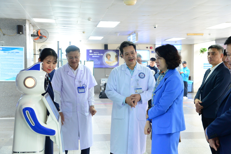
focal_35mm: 46
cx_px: 116
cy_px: 77
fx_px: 295
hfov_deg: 42.7
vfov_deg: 29.2
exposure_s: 1/40
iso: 2500
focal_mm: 46
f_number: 5
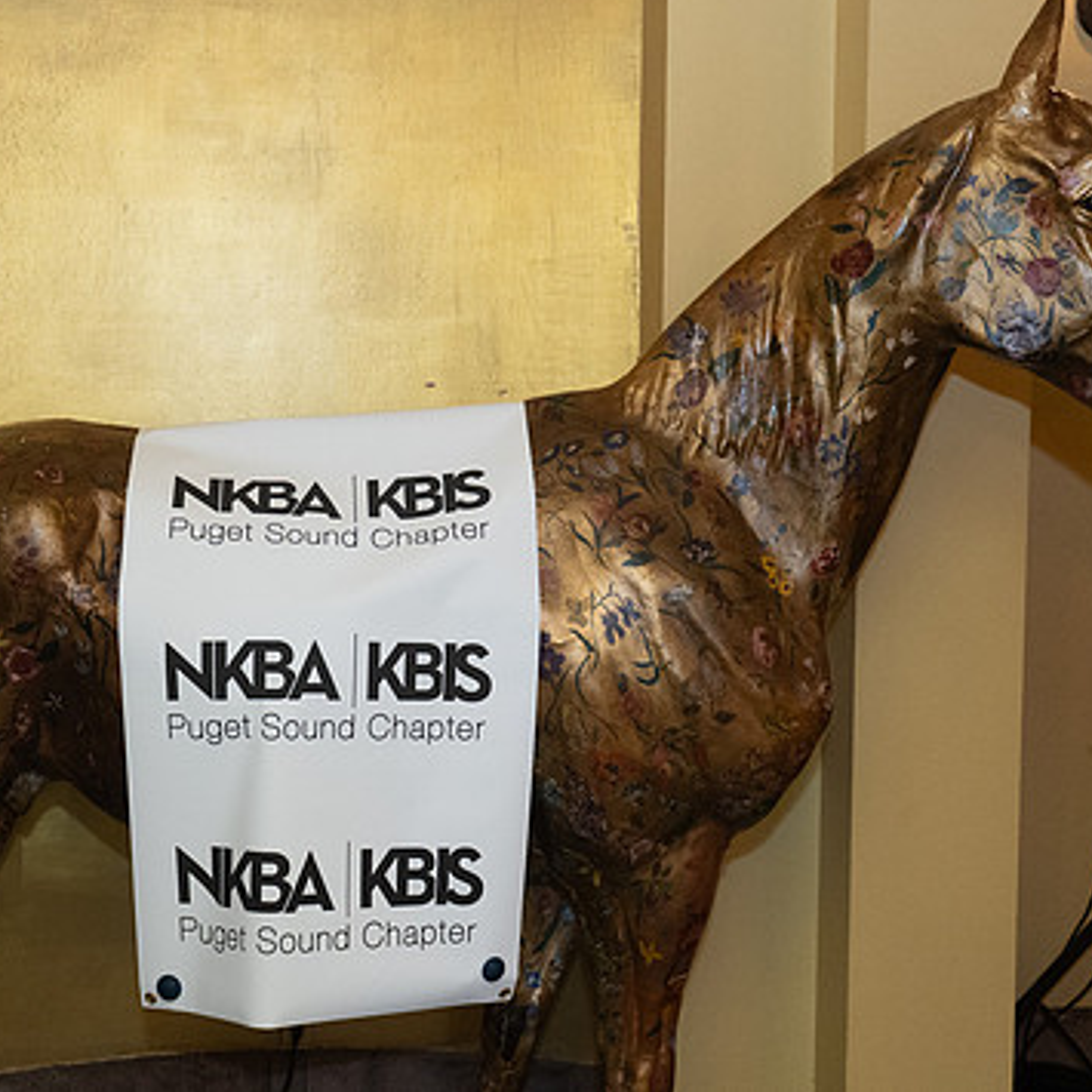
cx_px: 364
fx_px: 1570
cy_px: 500
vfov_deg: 38.3
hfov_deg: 37.9
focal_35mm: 44
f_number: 4
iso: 4000
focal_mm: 24
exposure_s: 1/200
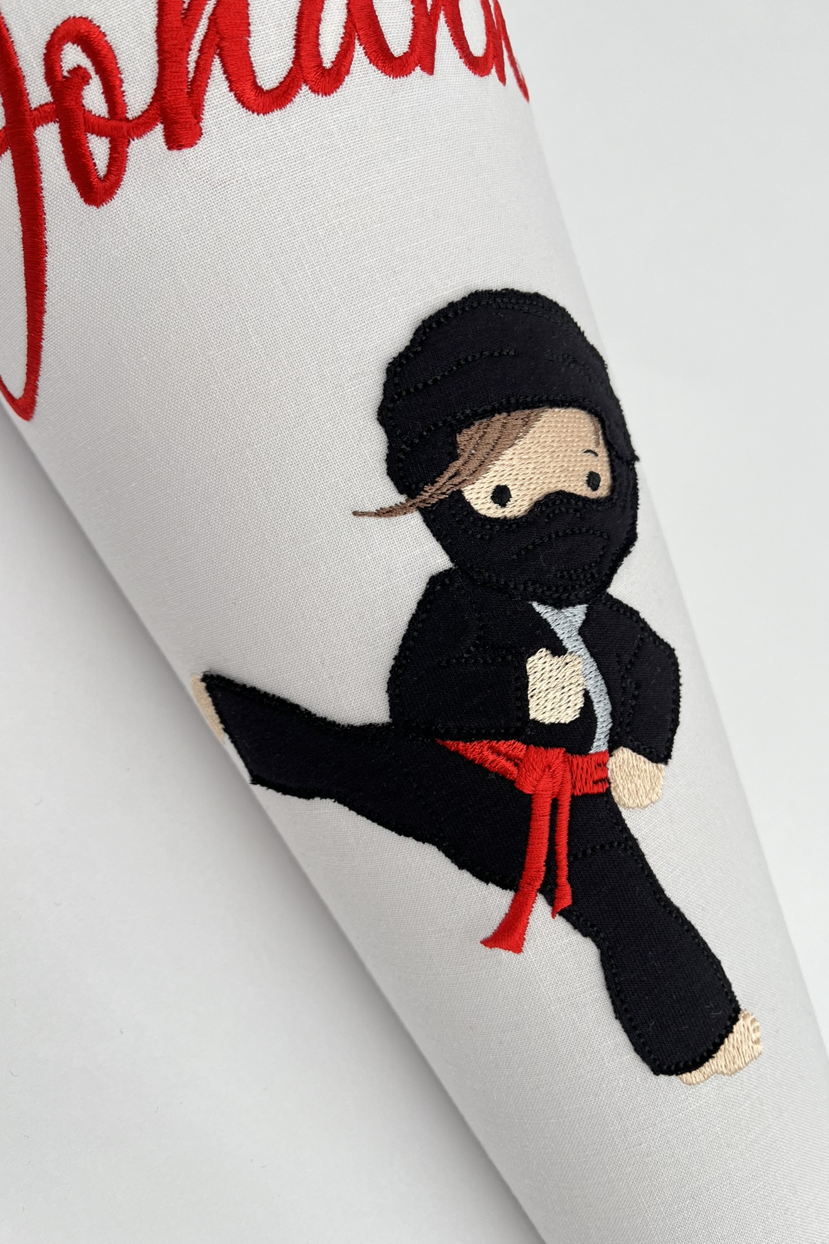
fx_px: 967
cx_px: 428
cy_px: 614
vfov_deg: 65.5
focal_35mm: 28
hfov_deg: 46.4
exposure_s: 1/120
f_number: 1.6
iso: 32
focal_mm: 5.1
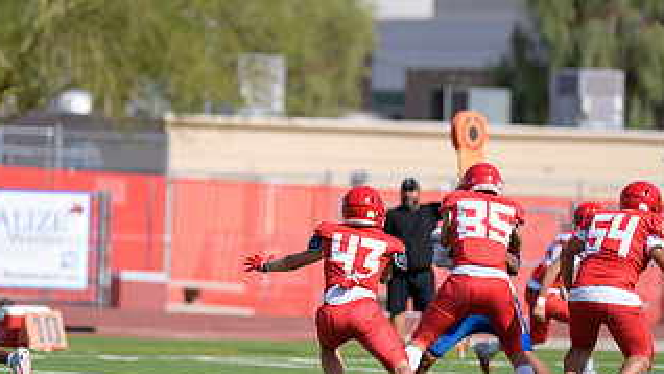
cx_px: 309
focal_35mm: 401
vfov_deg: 3.0
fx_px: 7061
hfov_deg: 5.4
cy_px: 321
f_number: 2.8
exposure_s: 1/3200
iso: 200
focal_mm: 210
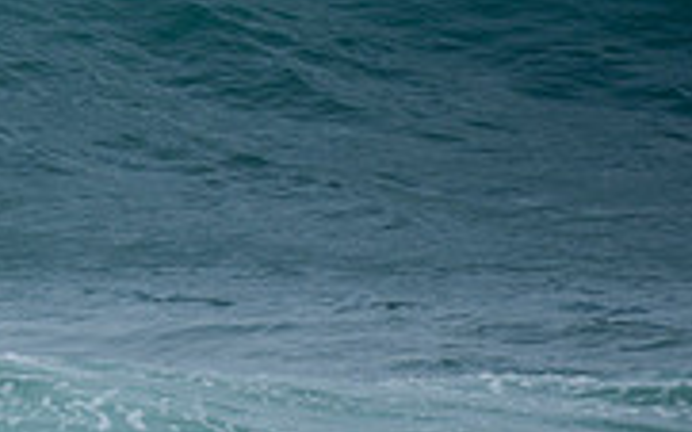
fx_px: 33182
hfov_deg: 1.2
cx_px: -367
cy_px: -159
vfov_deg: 0.7
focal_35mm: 1760
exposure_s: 1/1000
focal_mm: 500
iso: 140
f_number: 5.6
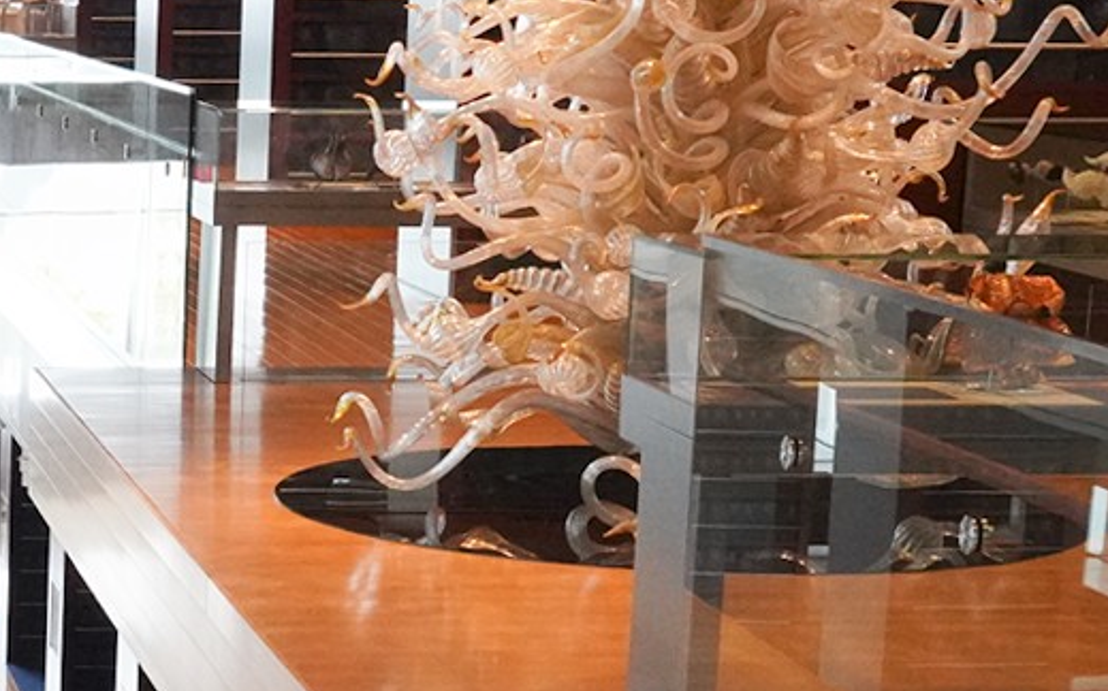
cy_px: 689
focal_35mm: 110
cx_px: -344
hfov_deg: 17.7
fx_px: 3321
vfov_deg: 11.8
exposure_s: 1/100
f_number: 14
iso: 6400
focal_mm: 28
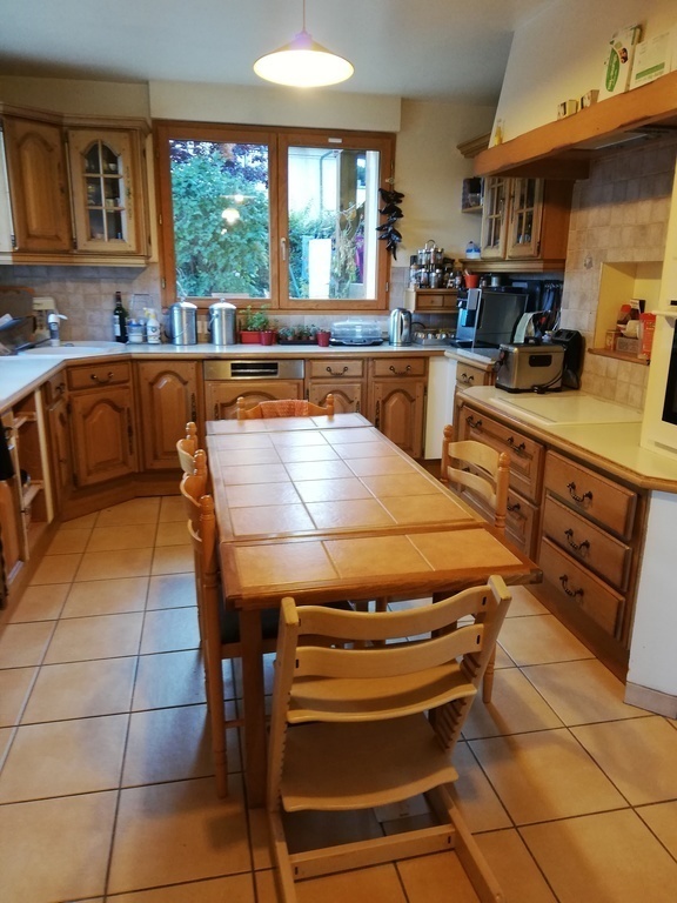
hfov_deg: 53.1
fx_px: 678
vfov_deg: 67.3
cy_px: 452
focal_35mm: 26
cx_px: 338
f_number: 2.2
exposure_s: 1/33.3
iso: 250
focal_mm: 3.81
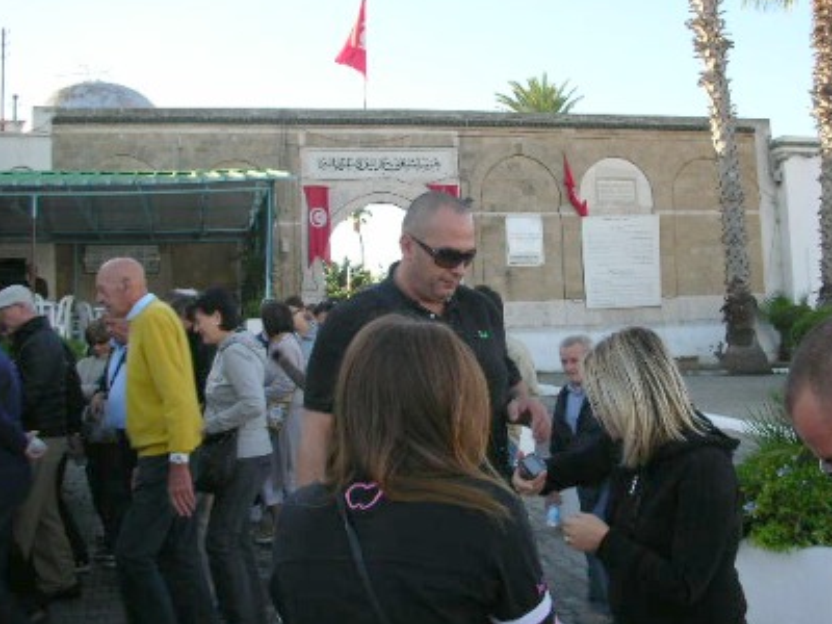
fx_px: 1009
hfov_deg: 44.7
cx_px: 460
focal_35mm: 42
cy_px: 256
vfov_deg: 34.3
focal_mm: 5.8
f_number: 8.5
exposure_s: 1/42.5
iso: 50
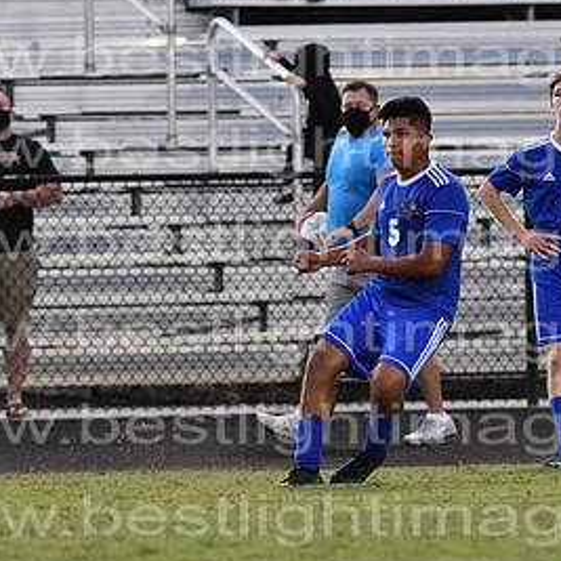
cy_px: 291
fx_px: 15218
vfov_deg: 2.1
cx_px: 355
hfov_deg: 2.1
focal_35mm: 830
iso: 8000
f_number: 4
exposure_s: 1/800
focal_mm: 300
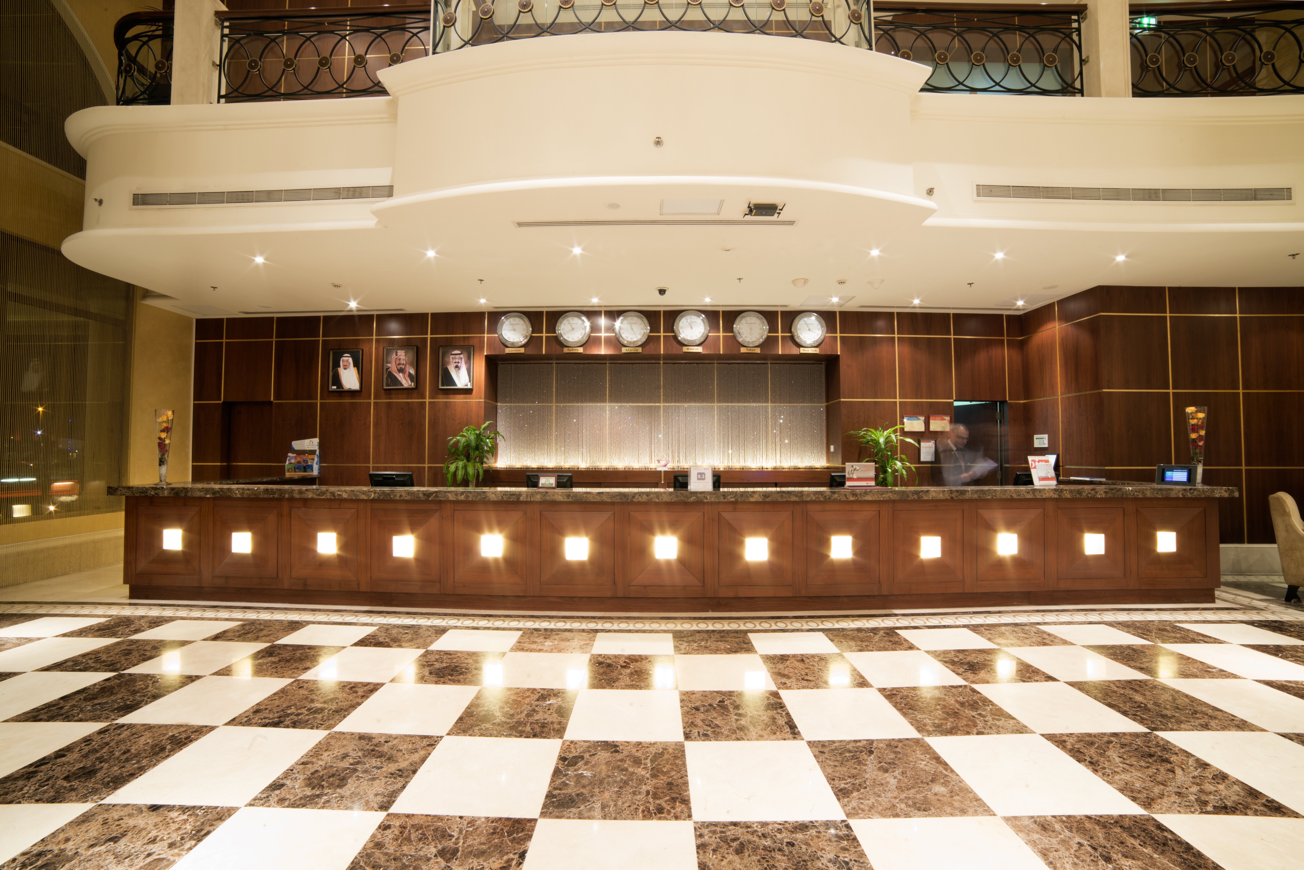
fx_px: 507
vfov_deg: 81.2
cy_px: 435
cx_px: 652
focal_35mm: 14
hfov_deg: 104.2
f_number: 22
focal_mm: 14
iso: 320
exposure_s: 6
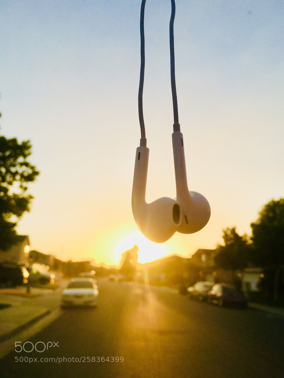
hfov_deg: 48.2
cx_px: 142
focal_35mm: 29
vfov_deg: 61.7
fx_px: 317
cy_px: 189
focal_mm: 4.15
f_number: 2.2
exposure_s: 1/1425
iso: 25
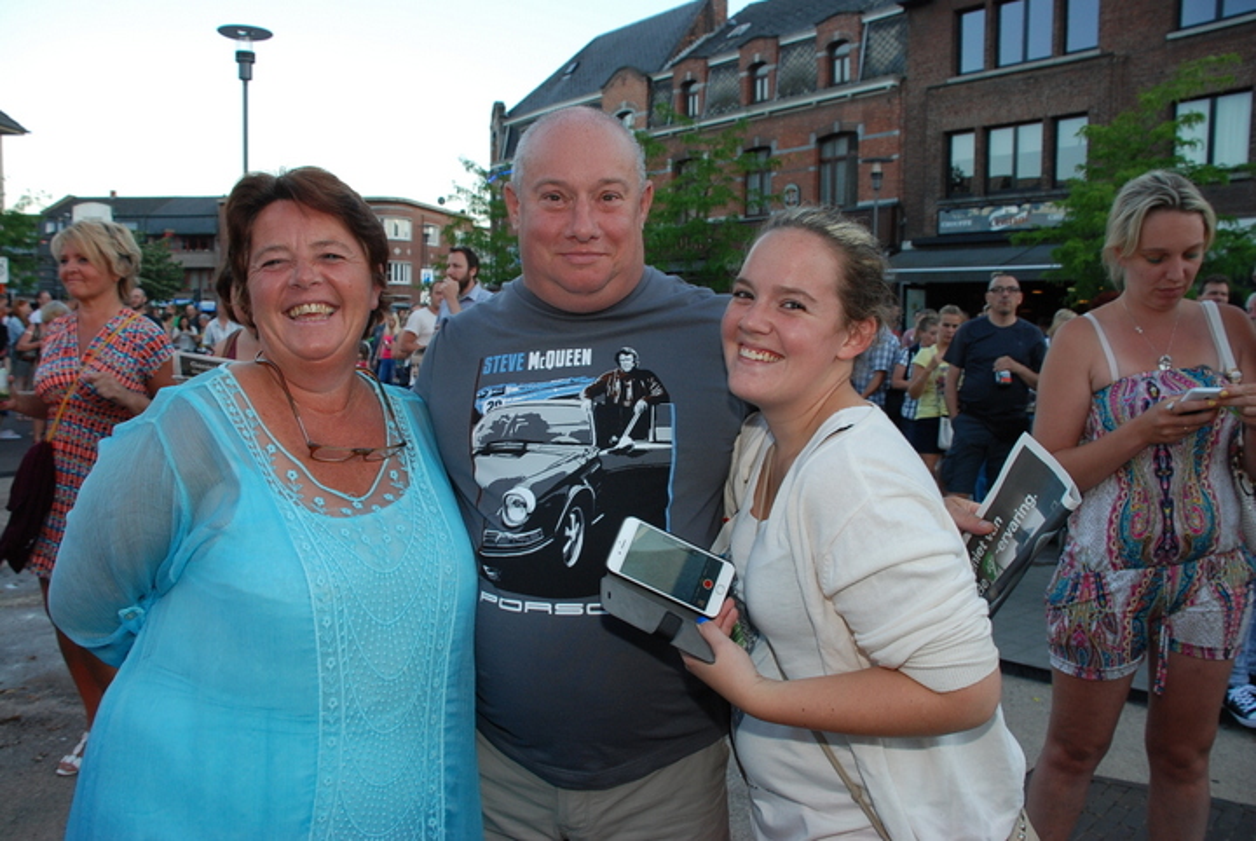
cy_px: 420
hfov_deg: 67.3
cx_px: 628
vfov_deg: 48.1
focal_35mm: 27
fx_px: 943
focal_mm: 18
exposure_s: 1/60
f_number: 5.6
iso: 320
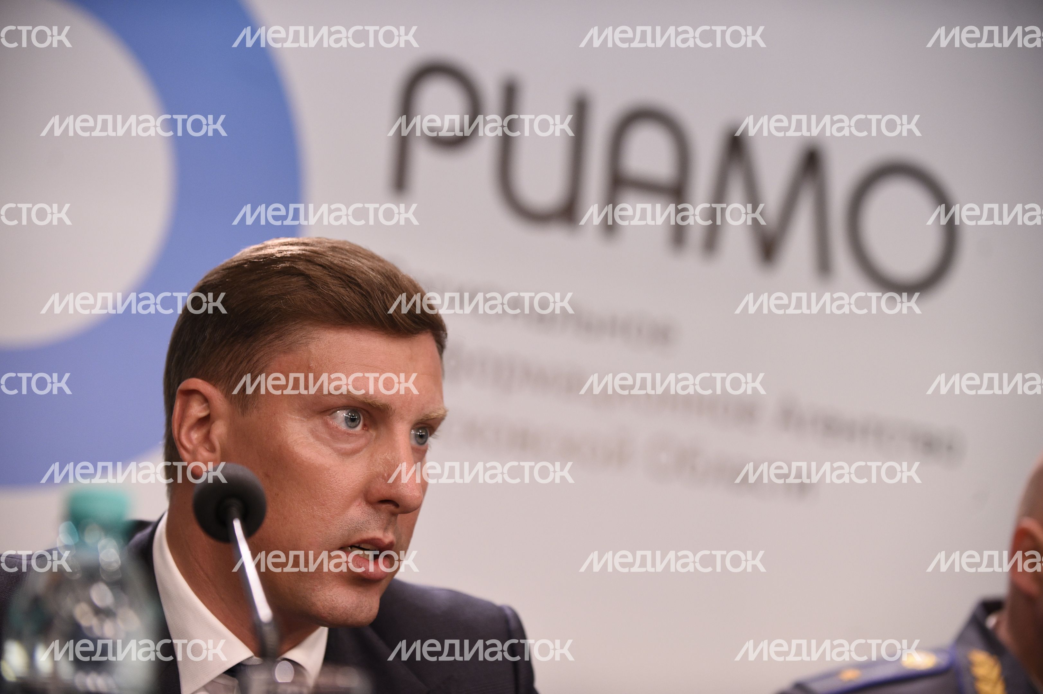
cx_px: 522
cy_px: 347
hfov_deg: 21.5
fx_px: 2751
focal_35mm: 95
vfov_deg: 14.4
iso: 1600
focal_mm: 95
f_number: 4
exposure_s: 1/320
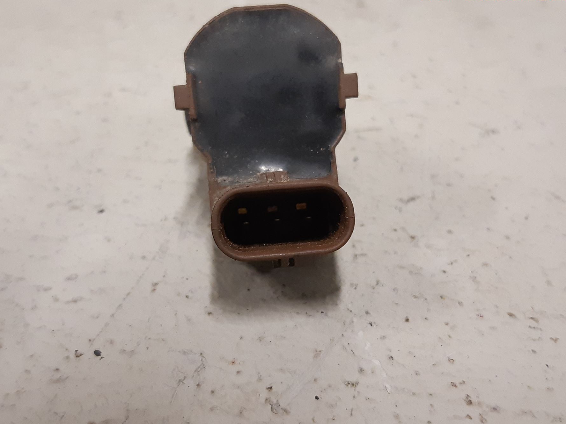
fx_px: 490
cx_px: 290
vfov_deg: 46.7
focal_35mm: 30
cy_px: 190
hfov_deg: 60.0
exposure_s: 1/50
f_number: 1.7
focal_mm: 3.93
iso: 250
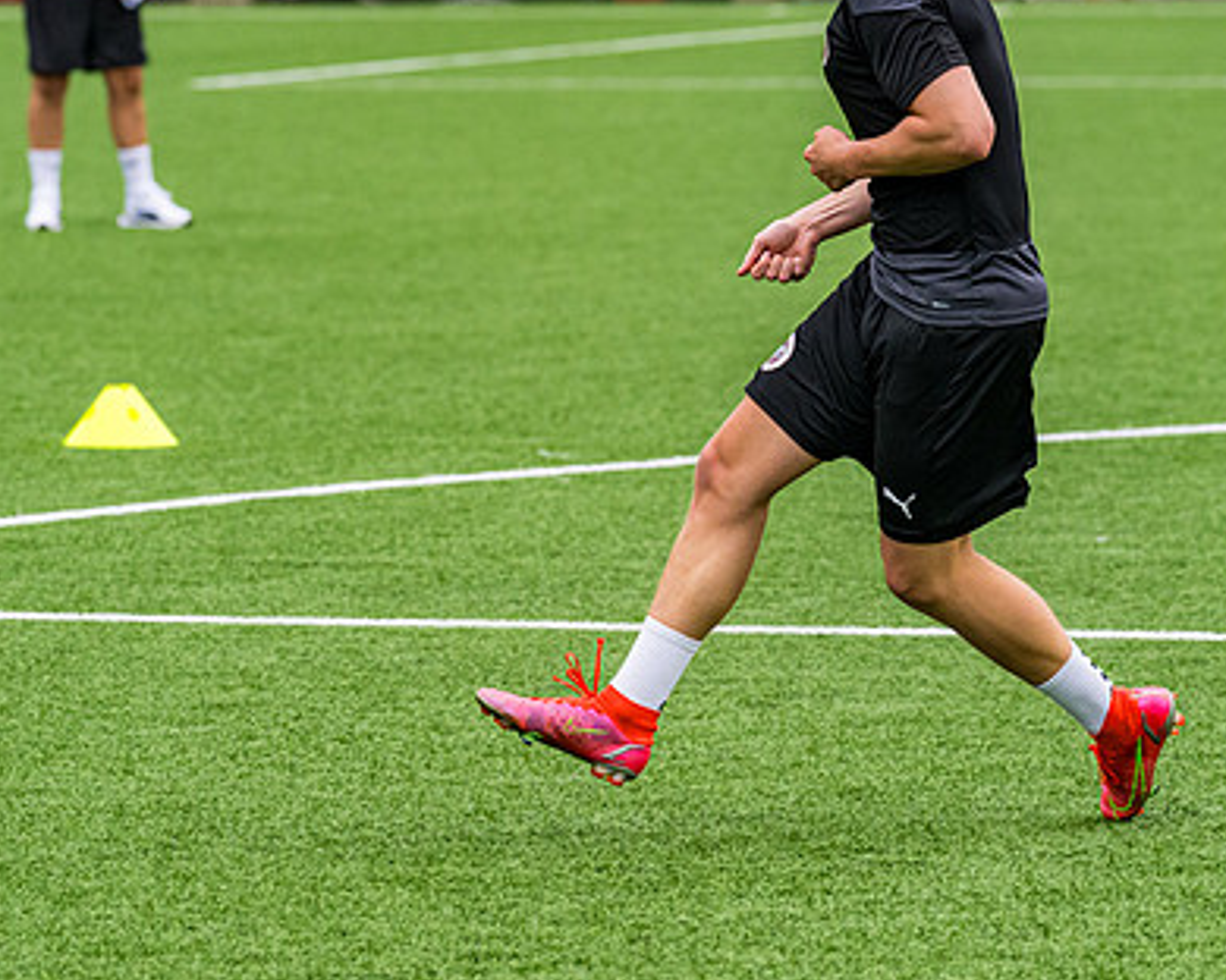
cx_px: 718
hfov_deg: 6.9
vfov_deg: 5.5
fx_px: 10160
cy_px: 298
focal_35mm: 280
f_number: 4
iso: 800
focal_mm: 135
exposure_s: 1/1000
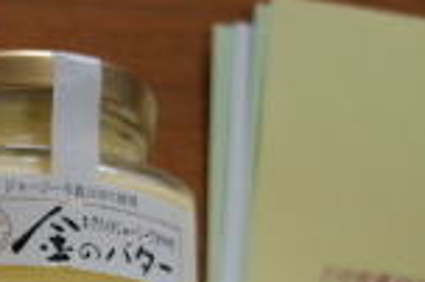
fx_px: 1392
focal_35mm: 118
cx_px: -397
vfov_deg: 11.0
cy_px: 469
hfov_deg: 14.6
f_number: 2.8
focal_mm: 18.3
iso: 100
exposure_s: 1/40
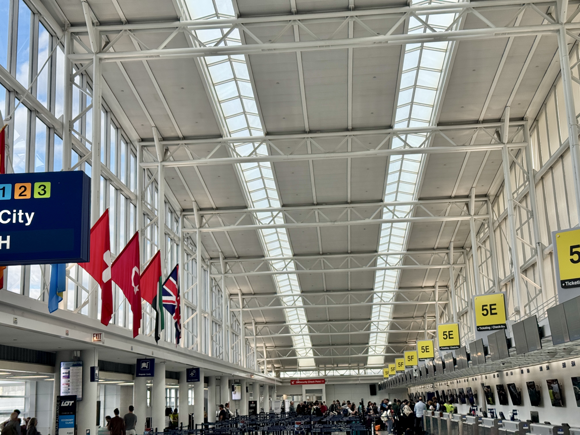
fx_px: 804
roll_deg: +0.5
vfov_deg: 30.3
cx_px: 290
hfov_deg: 39.7
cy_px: 218
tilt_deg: +15.8
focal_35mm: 48
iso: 64
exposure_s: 1/499
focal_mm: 6.76
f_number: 1.78
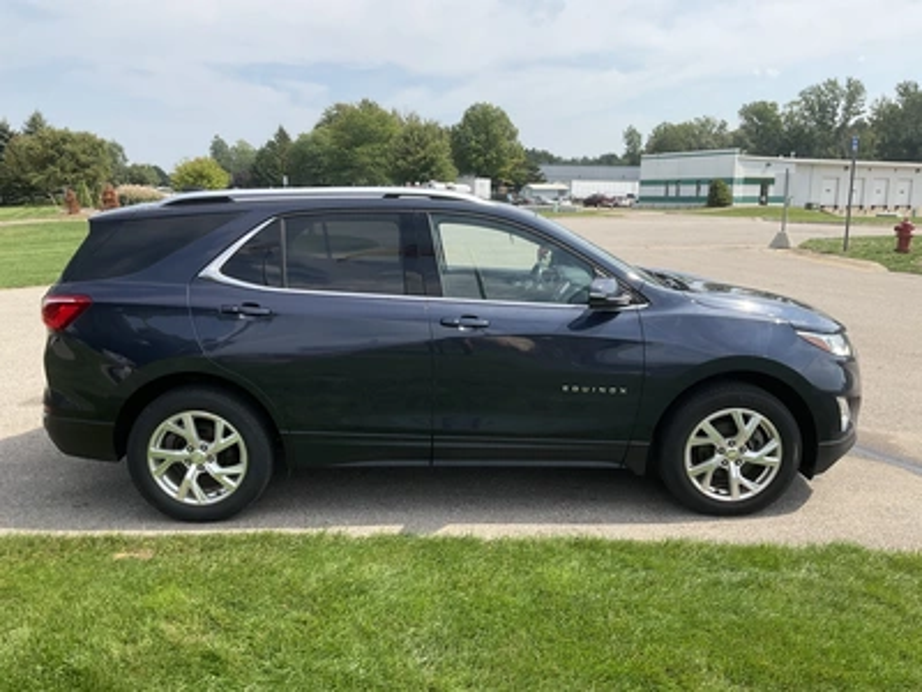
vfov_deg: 48.2
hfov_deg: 61.7
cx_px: 461
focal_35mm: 29
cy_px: 346
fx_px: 772
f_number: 1.8
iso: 25
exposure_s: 1/1412
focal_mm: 3
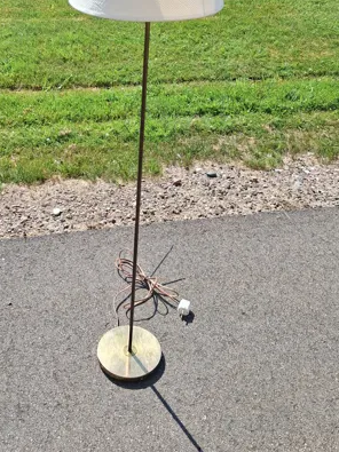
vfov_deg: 44.4
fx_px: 536
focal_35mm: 41
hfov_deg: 35.0
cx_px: 143
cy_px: 119
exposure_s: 1/365
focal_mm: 4
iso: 25
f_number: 1.8
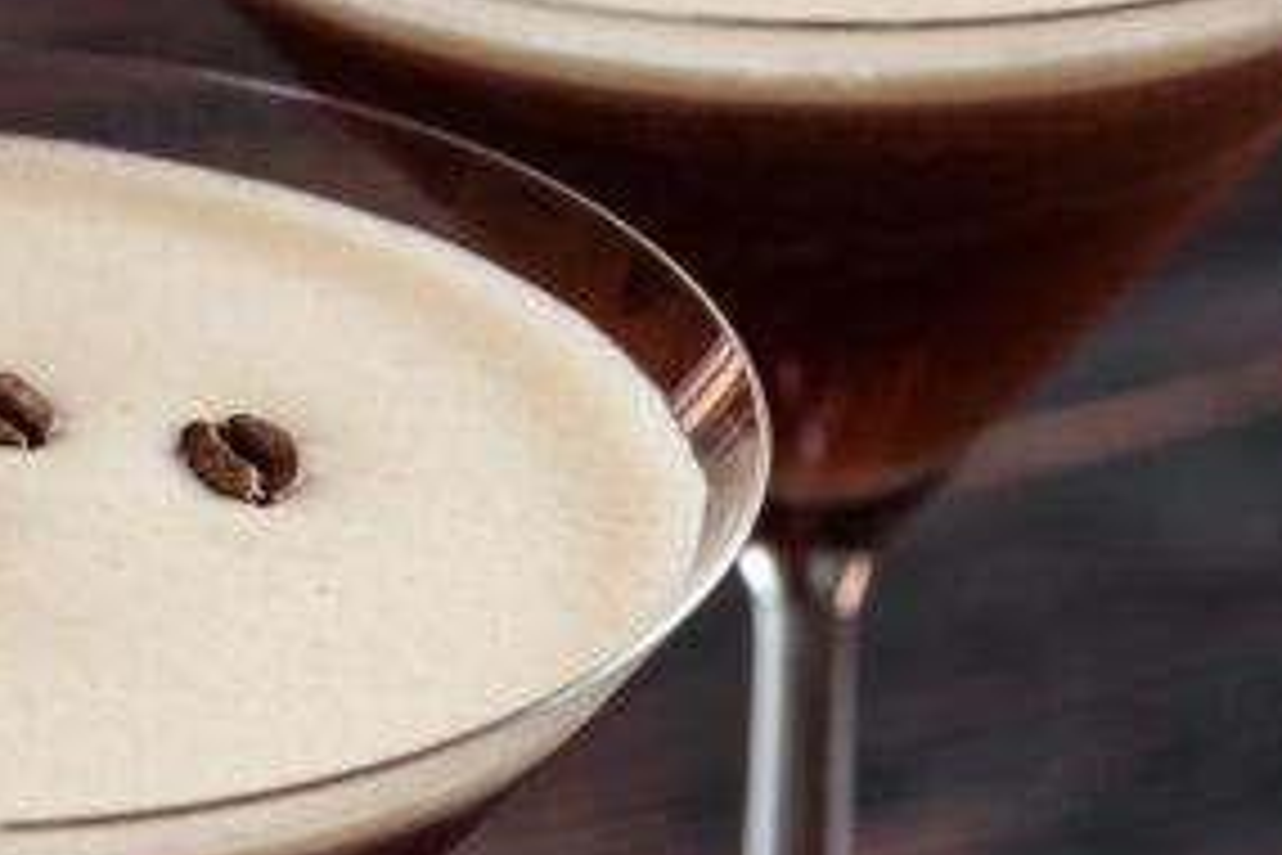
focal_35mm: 377
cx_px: -18
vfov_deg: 3.6
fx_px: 13424
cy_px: 992
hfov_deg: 5.5
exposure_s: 1/20
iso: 500
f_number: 10
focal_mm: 105
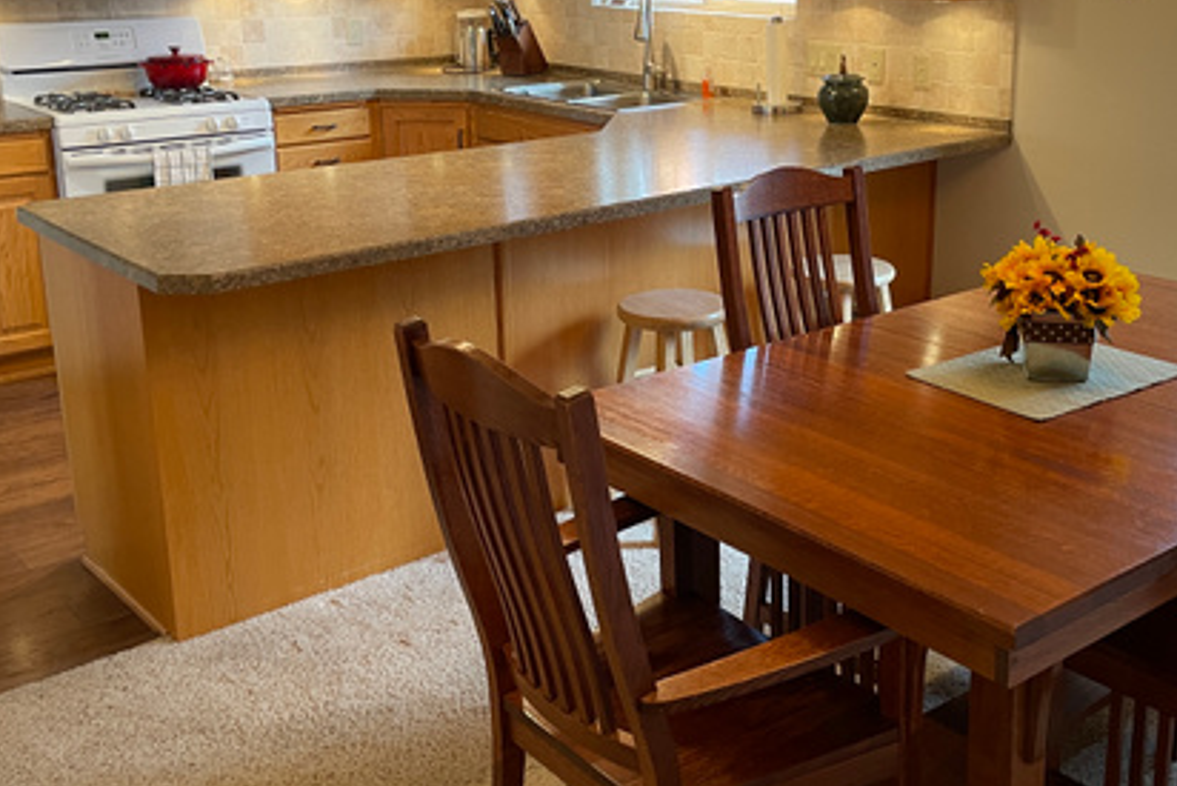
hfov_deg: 46.1
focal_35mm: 42
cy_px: 300
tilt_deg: -14.1
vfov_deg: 31.8
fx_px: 1374
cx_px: 720
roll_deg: -0.1
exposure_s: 1/60
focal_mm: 4.2
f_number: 1.6
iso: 125
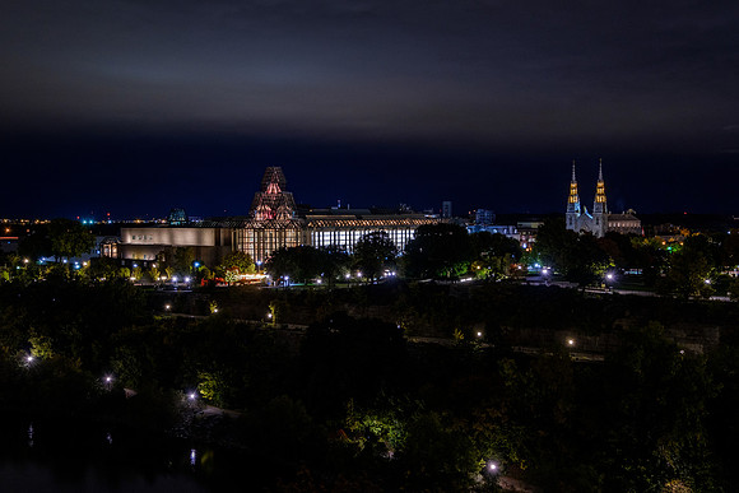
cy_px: 247
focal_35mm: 38
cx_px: 375
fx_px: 772
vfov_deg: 35.4
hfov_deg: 51.1
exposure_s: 10
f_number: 8
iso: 400
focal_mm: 24
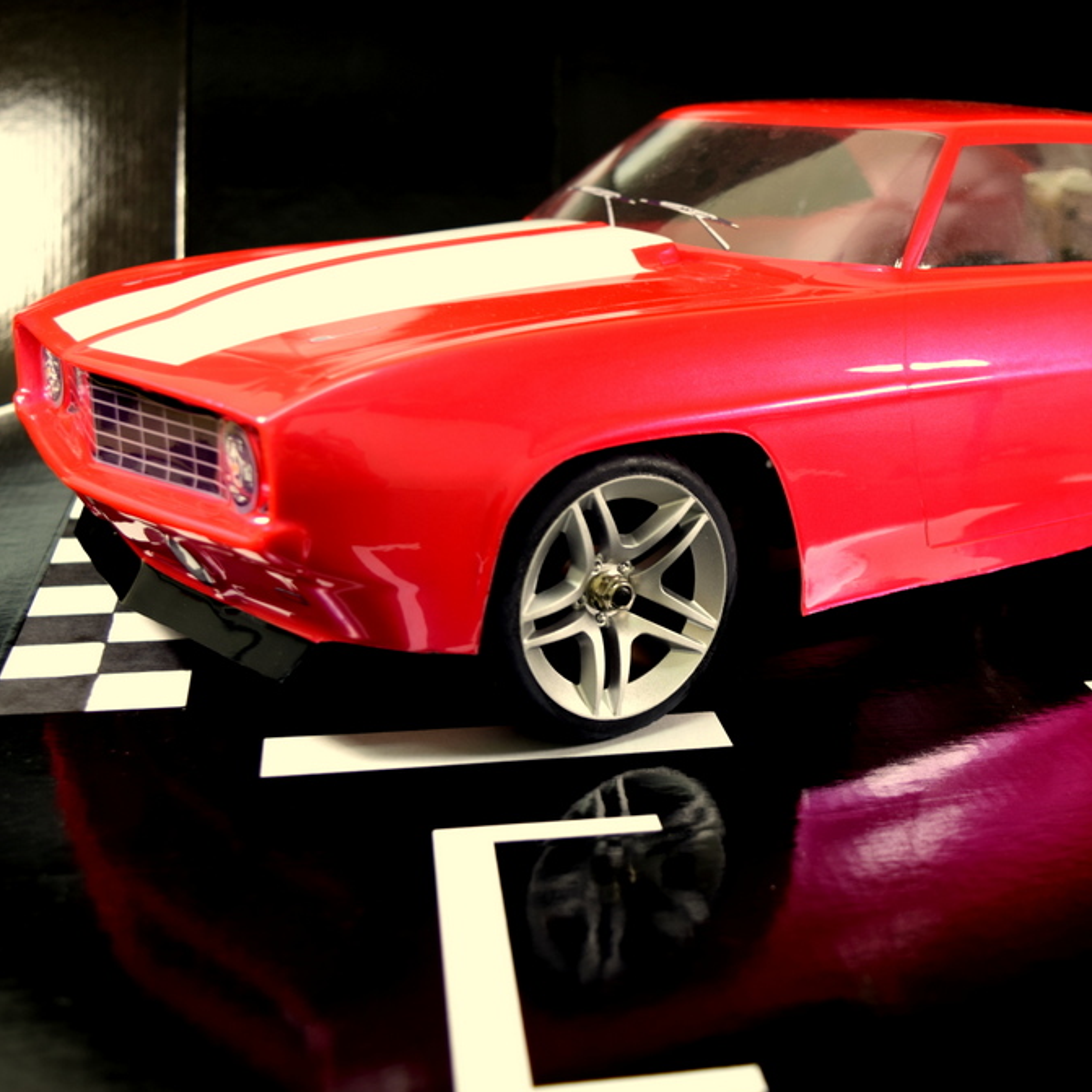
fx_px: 1736
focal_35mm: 49
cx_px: 780
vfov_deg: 34.9
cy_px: 548
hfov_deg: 34.4
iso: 100
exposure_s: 1/15
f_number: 5
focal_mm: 25
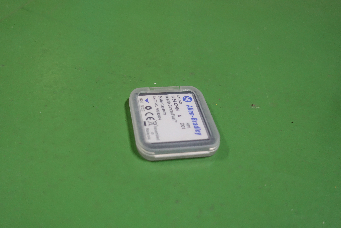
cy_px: 114
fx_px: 388
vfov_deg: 32.6
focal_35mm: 41
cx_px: 170
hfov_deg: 47.4
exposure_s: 1/50
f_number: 2.8
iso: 800
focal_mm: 15.1
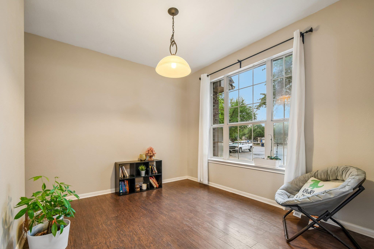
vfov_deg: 77.3
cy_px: 124
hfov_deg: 100.4
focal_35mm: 15
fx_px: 156
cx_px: 187
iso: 400
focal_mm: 10
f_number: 8
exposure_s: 1/10
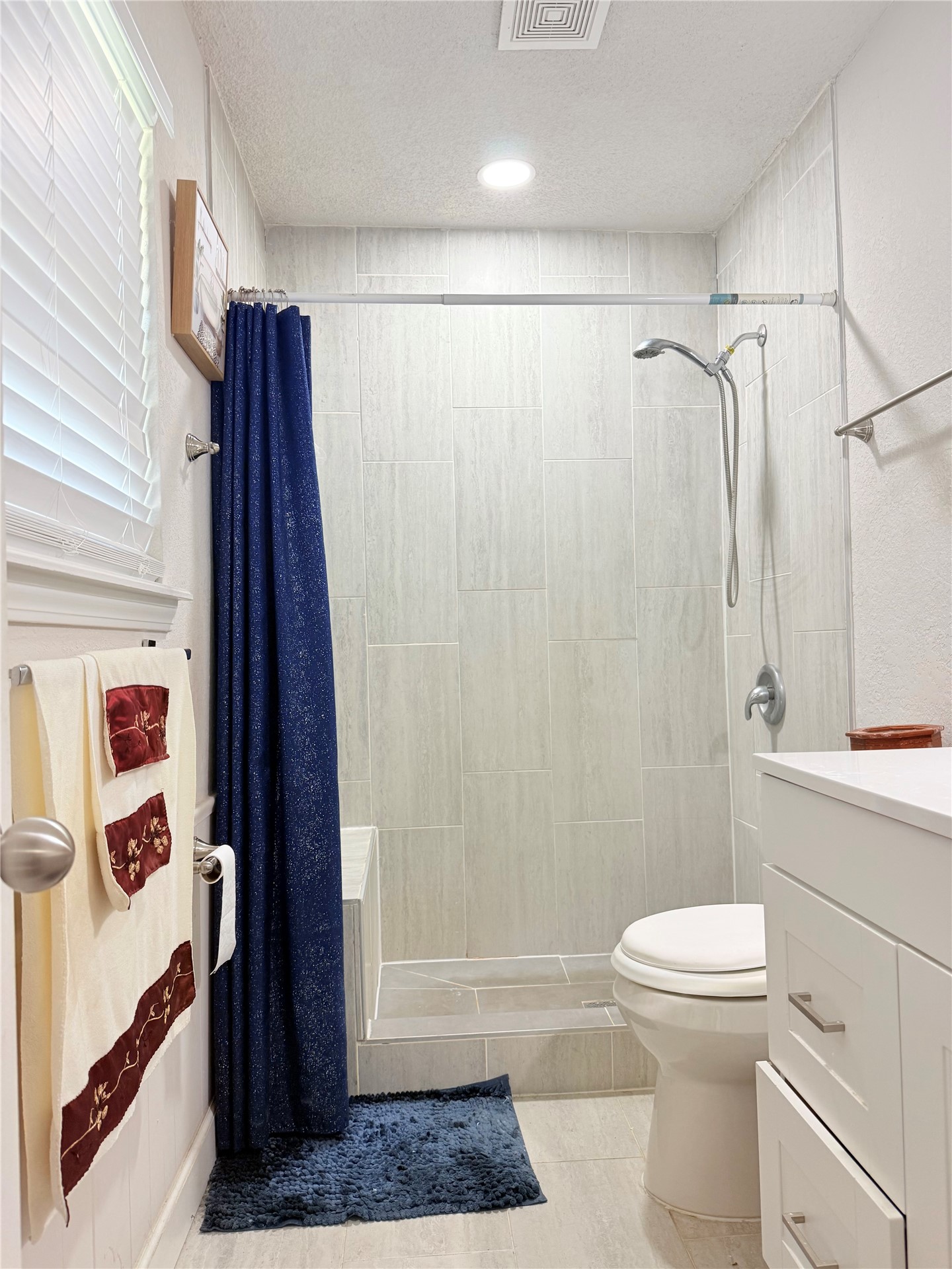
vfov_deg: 71.6
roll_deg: +1.5
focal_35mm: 24
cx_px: 476
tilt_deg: +1.3
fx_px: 880
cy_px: 634
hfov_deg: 56.8
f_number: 1.78
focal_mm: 6.76
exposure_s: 1/60
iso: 125
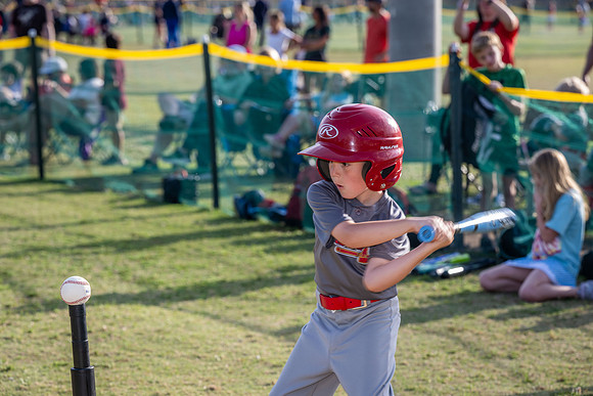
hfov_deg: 17.1
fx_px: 1977
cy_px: 198
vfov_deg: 11.4
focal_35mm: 120
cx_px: 296
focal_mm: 120
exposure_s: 1/200
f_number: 5.6
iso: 100
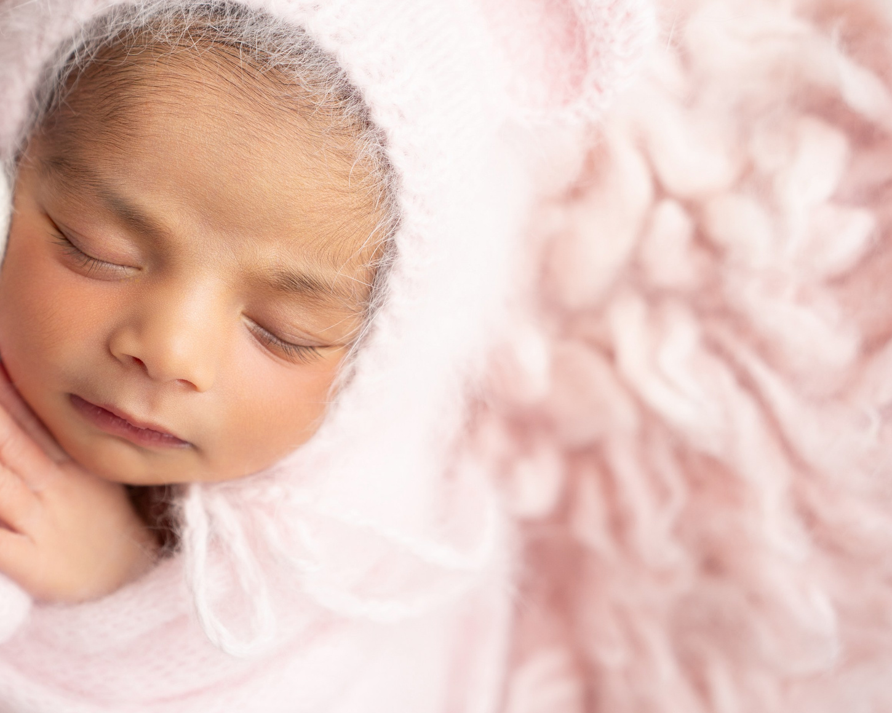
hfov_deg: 31.2
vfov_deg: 26.1
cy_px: 234
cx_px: 111
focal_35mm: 58
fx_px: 1531
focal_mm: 35
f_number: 2.5
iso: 100
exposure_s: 1/200
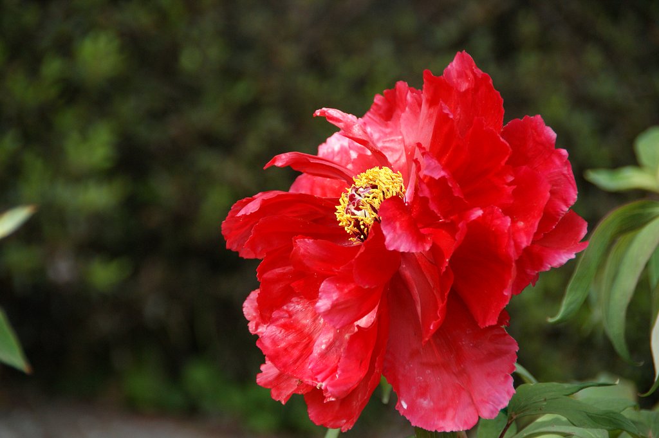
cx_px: 330
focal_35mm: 300
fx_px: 5487
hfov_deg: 6.9
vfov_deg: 4.6
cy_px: 219
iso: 400
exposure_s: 1/250
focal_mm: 200
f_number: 6.3
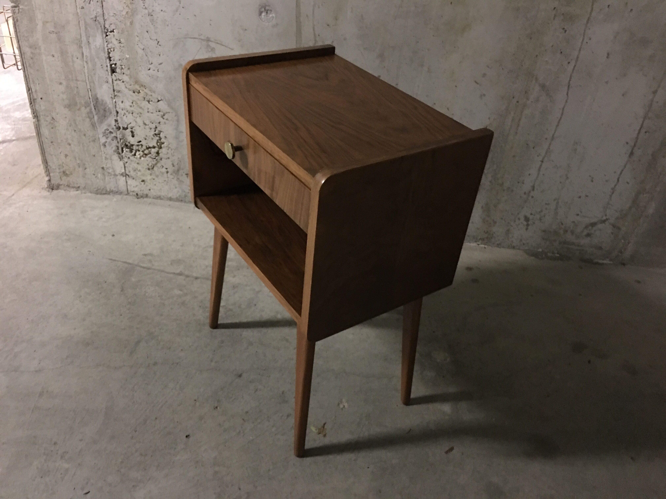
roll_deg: -7.5
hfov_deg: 61.7
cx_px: 333
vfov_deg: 48.2
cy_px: 250
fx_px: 558
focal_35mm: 29
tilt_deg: -35.4
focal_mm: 4.15
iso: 160
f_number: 2.2
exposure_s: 1/4
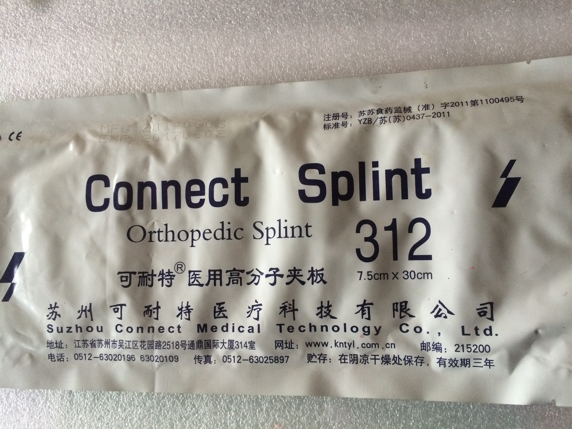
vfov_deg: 48.2
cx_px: 286
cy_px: 214
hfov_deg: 61.7
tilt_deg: -83.0
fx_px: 479
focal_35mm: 29
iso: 160
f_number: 2.2
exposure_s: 1/30
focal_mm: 4.15
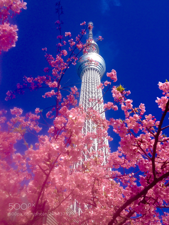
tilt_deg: +50.3
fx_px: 228
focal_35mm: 35
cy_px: 112
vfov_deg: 52.6
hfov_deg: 40.7
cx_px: 84
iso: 50
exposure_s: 1/1672
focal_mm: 4.28
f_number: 2.4
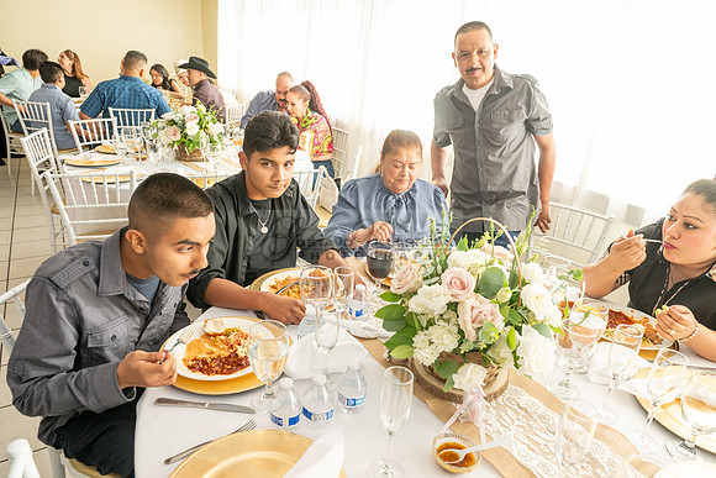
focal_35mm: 24
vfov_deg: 53.2
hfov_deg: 73.7
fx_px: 477
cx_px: 358
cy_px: 239
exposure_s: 1/160
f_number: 5.6
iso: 800
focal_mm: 24
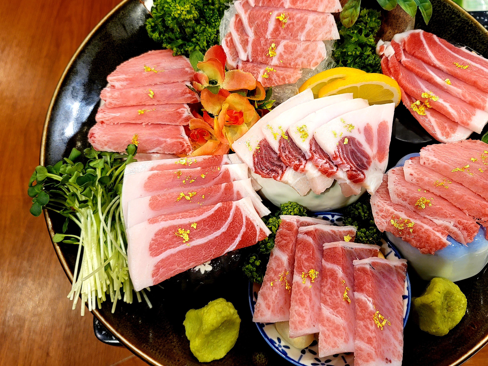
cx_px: 278
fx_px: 451
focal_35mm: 32
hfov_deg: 56.6
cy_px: 152
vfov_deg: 44.0
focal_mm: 7
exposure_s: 1/59.2
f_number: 1.8
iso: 250
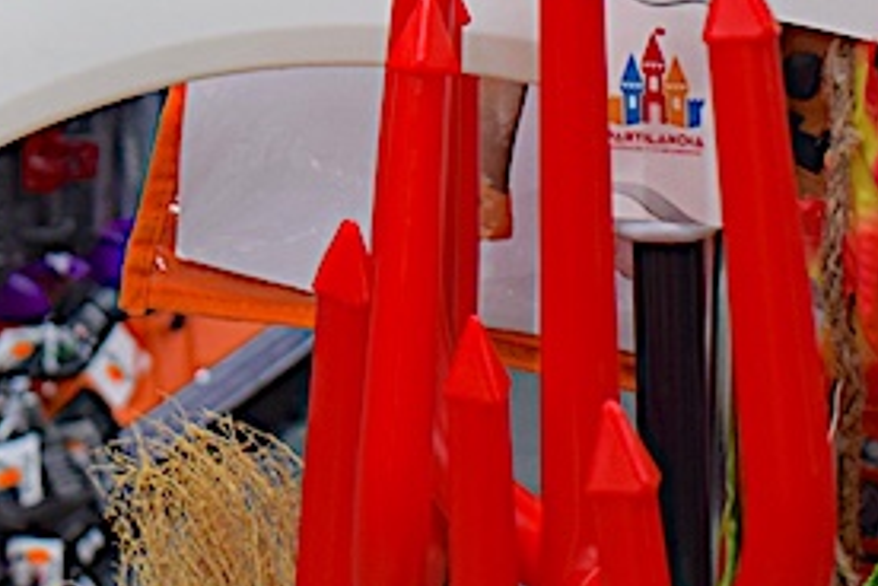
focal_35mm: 150
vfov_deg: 9.0
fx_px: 3662
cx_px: -328
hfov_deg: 13.1
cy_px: -182
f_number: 4
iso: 640
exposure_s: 1/60
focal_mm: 23
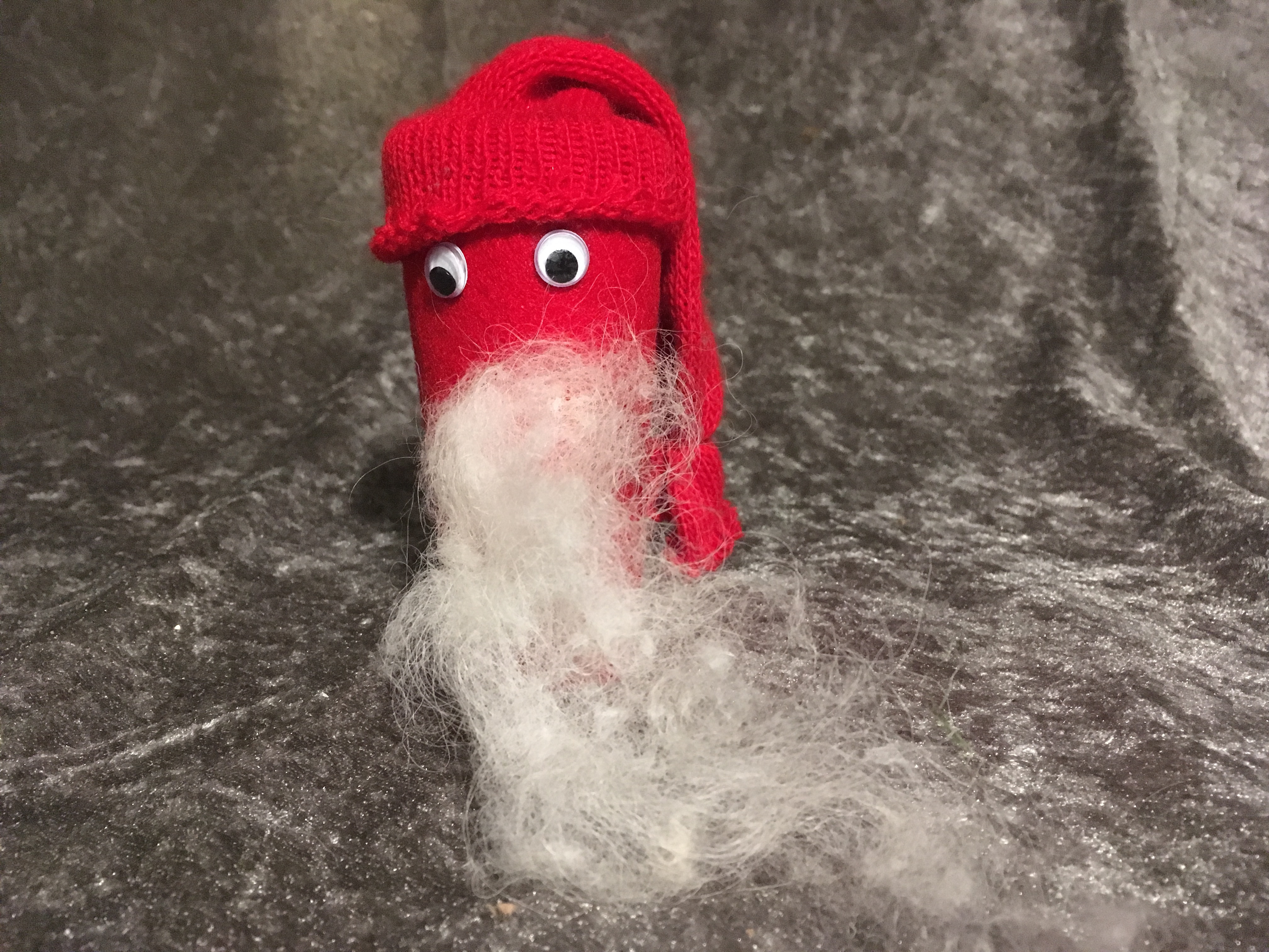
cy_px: 476
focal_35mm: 29
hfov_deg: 61.7
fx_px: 1063
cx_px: 634
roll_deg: +1.8
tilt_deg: -14.7
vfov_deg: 48.2
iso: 320
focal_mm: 4.15
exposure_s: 1/17
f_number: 2.2
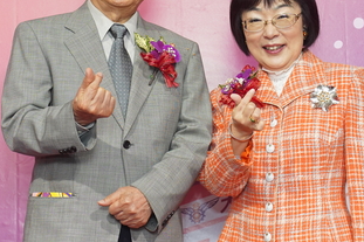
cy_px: 87
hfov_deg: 14.5
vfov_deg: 9.6
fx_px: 1435
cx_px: 181
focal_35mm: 142
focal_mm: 63
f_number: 4
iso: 2000
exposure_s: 1/250
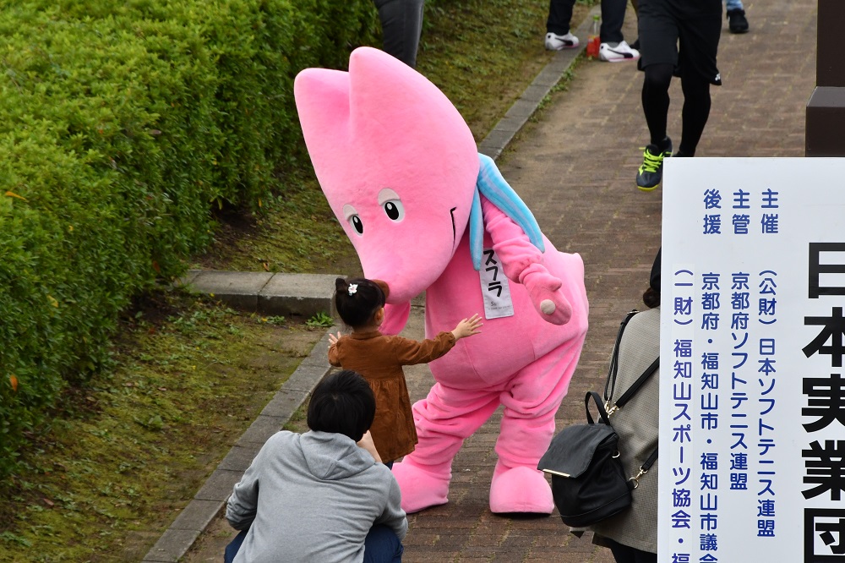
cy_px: 282
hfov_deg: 5.6
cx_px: 422
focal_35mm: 370
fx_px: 8681
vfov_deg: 3.7
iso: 1000
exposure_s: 1/800
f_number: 14
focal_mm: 185
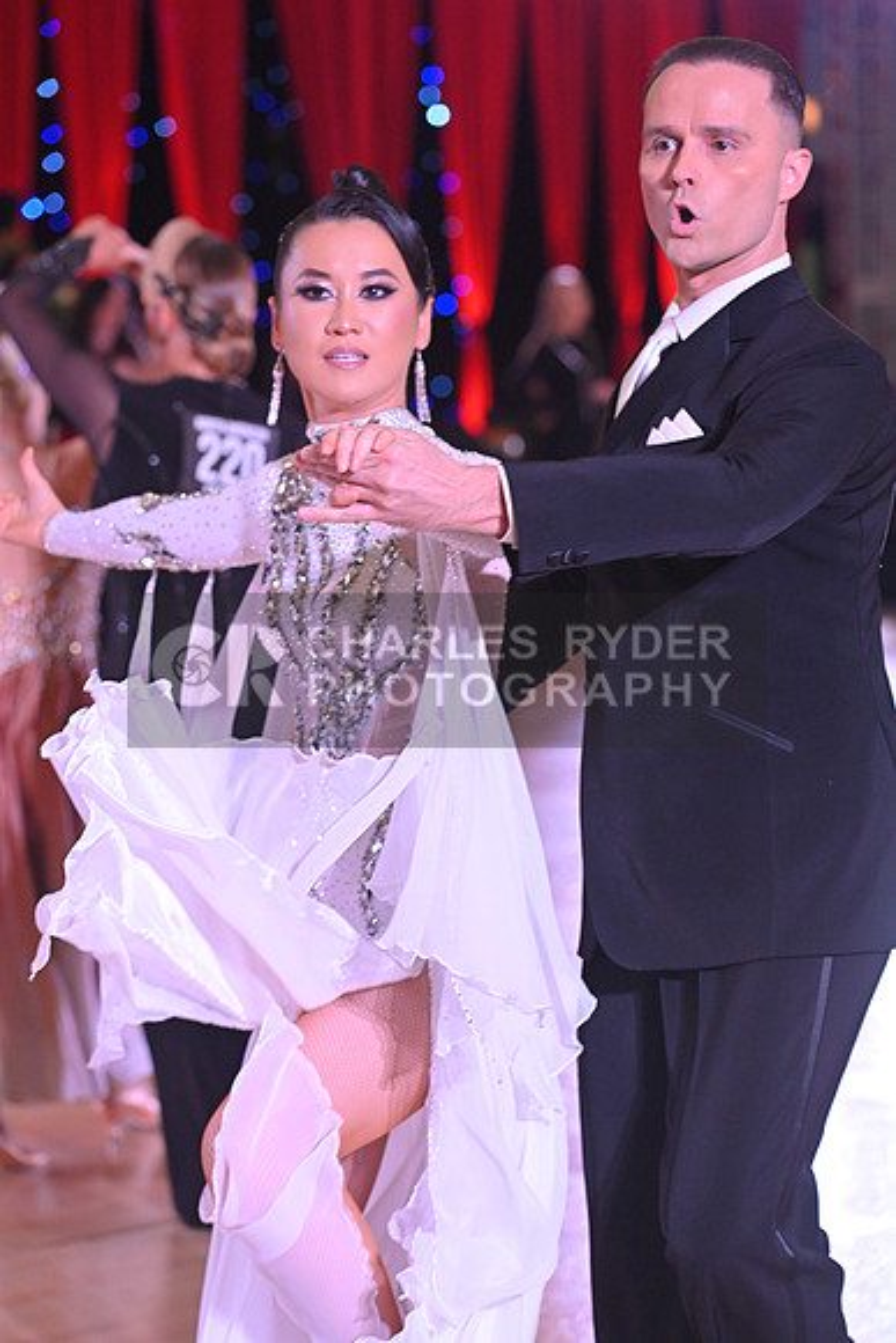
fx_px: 4664
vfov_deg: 16.4
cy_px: 672
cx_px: 448
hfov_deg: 11.0
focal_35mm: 125
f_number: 5
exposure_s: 1/320
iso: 3200
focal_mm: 125
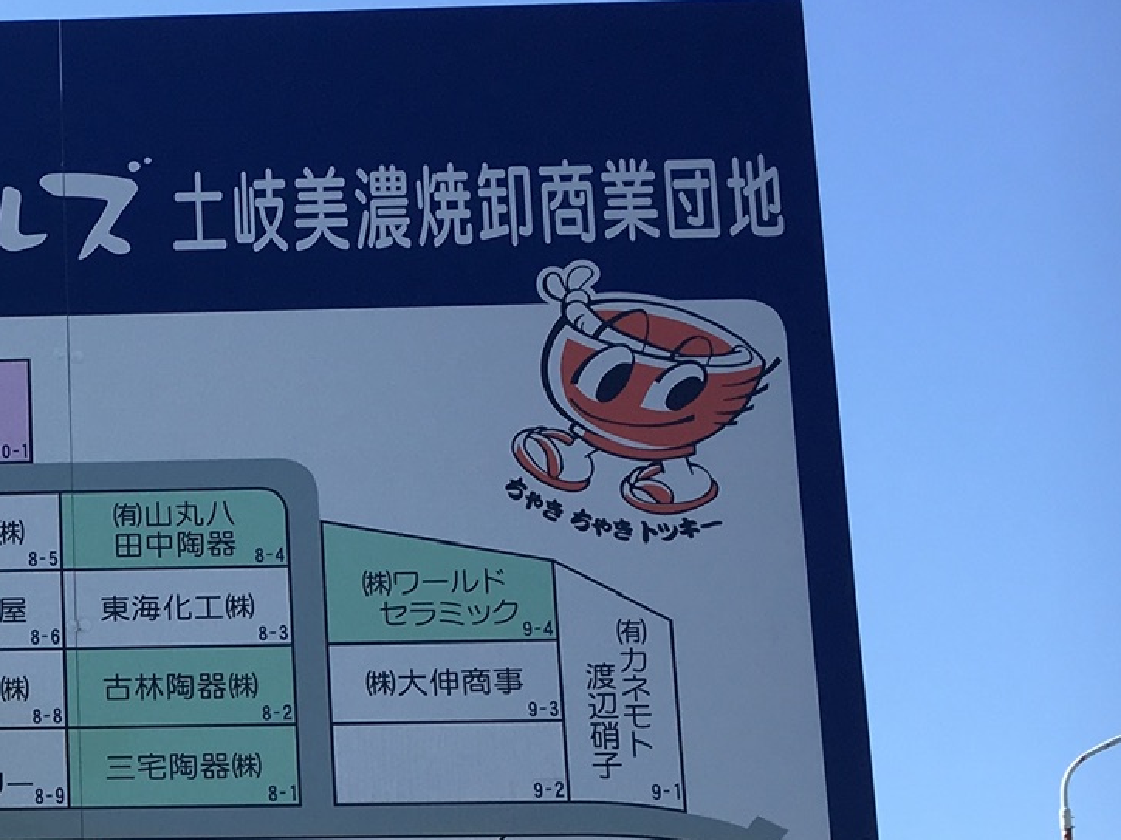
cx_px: -311
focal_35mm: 82
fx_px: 2655
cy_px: 933
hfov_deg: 21.7
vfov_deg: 17.4
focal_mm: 4.15
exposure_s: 1/827
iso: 25
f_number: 2.2
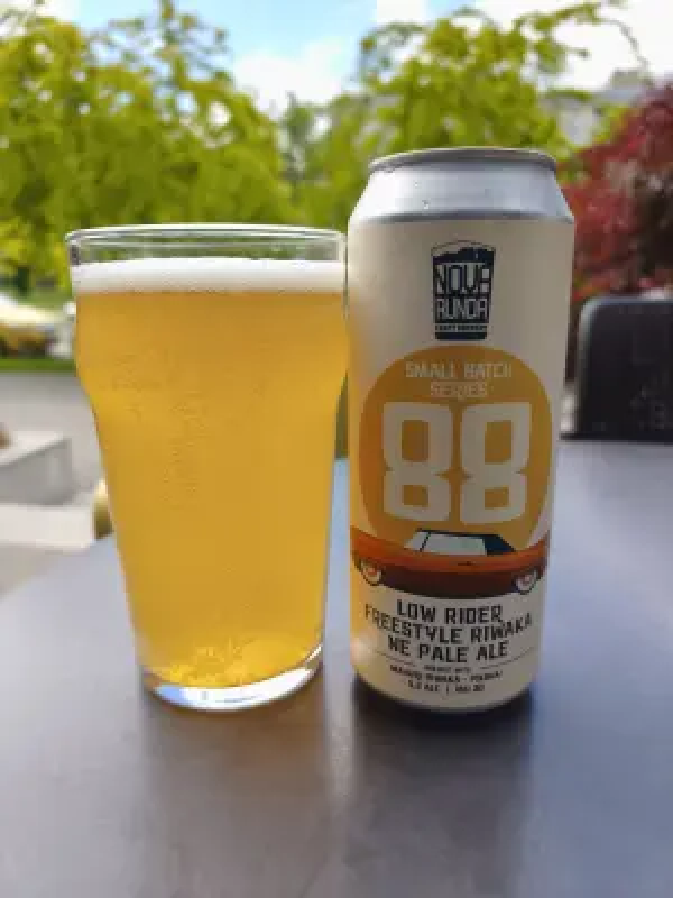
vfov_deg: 73.9
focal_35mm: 23
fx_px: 596
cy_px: 449
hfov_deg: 58.9
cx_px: 336
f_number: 1.7
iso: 50
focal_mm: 6.06
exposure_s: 1/239
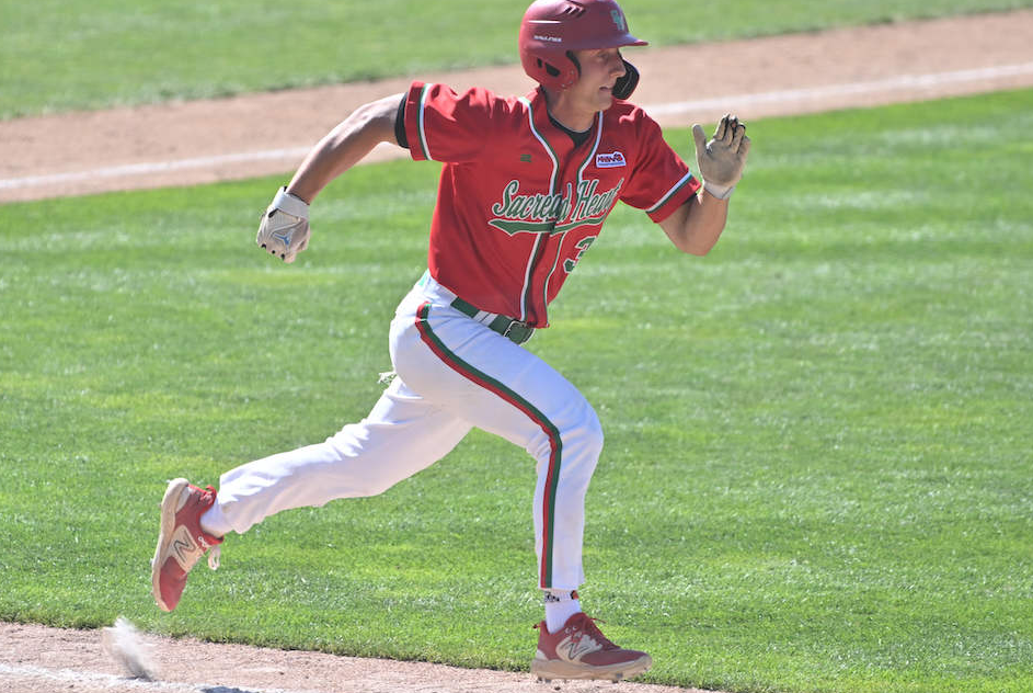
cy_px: 337
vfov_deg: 4.3
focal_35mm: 318
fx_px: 9139
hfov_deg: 6.5
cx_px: 490
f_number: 4.5
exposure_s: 1/2000
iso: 320
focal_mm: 200
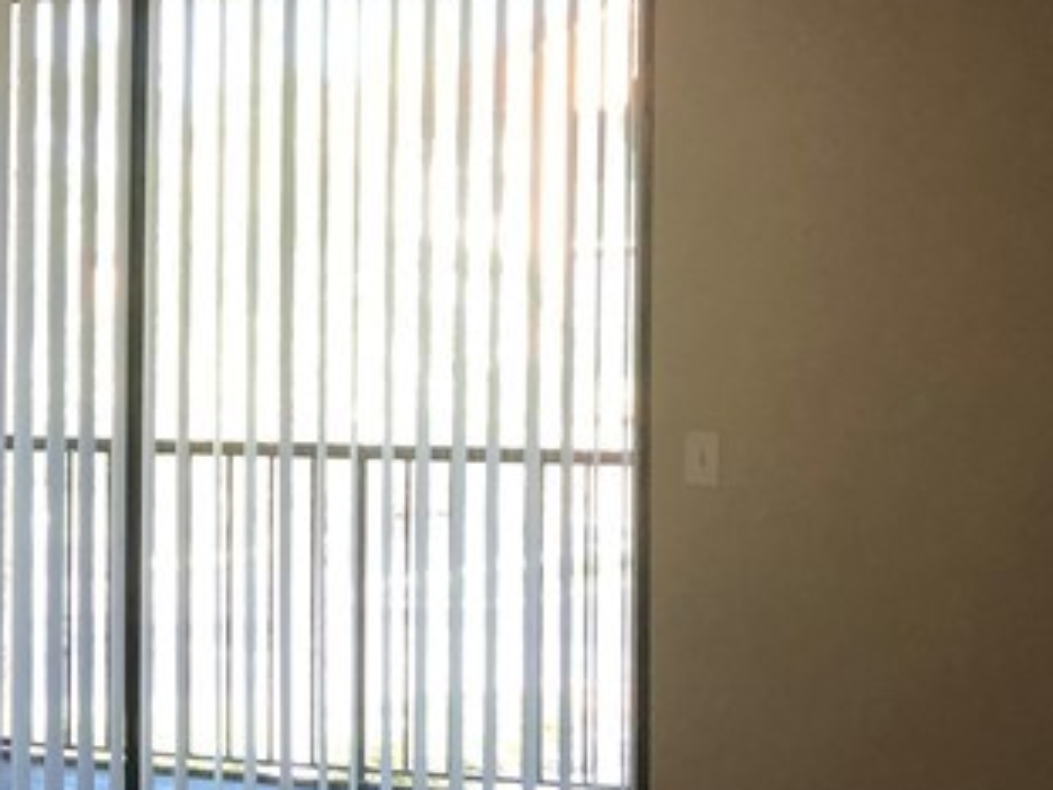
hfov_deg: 20.4
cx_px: -74
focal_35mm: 92
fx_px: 2799
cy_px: 409
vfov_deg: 16.1
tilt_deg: -0.2
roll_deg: -0.8
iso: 32
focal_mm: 3.99
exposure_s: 1/30
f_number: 1.8
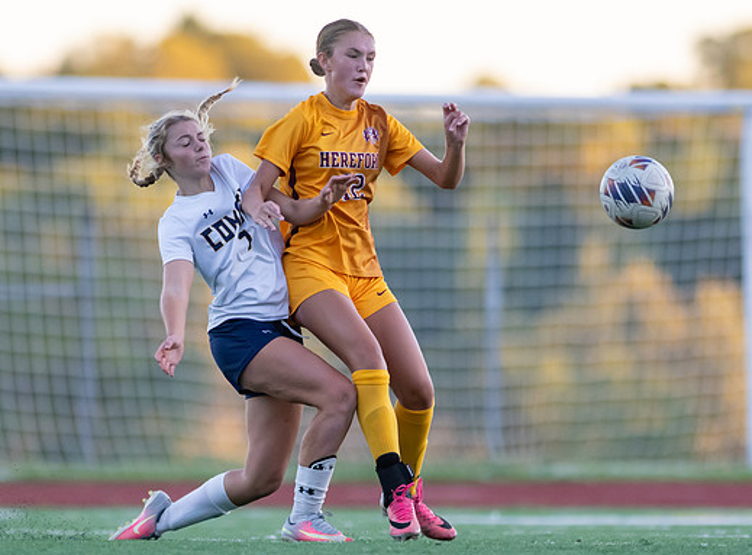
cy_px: 386
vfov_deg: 2.1
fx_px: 14903
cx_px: 327
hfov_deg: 2.9
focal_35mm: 690
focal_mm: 300
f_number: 2.8
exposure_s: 1/1600
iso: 1400
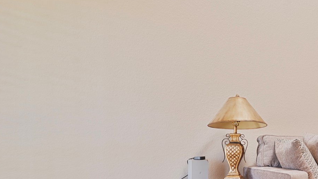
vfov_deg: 33.0
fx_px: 295
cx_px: 359
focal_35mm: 35
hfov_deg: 42.6
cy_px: 137
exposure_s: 1.3
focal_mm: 14
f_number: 9
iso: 125
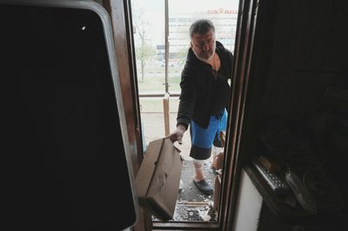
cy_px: 116
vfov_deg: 73.6
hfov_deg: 96.8
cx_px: 174
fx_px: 155
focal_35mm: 16
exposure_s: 1/200
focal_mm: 16
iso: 320
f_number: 7.1
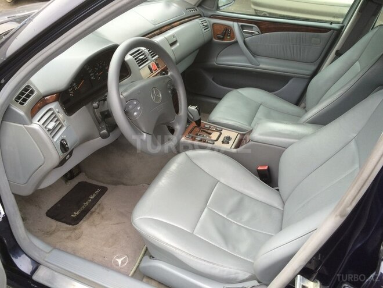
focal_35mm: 29
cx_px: 192
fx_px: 321
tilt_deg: -36.0
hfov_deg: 61.7
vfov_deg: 48.2
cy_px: 144
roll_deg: +0.1
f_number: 2.2
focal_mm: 4.15
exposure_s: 1/50
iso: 32
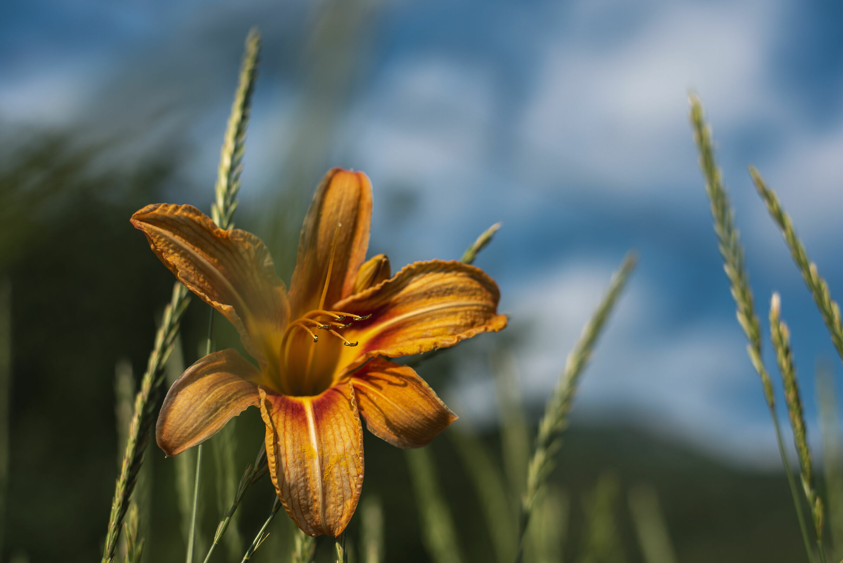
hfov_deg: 39.6
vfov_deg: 27.0
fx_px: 1171
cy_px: 282
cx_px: 422
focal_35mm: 50
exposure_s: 1/1000
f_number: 3.5
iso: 31
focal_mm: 50
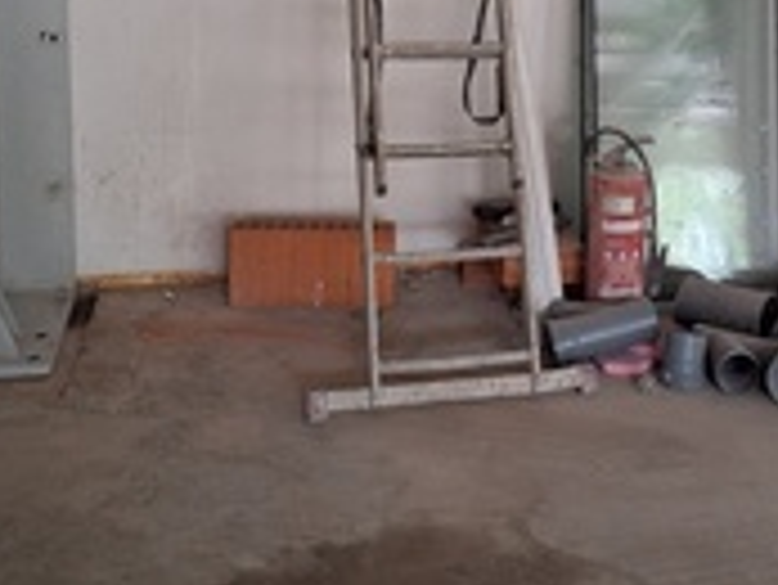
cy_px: 94
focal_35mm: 60
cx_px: 522
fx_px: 1349
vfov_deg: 24.0
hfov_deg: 31.9
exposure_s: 1/25
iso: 400
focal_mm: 5.54
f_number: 1.8
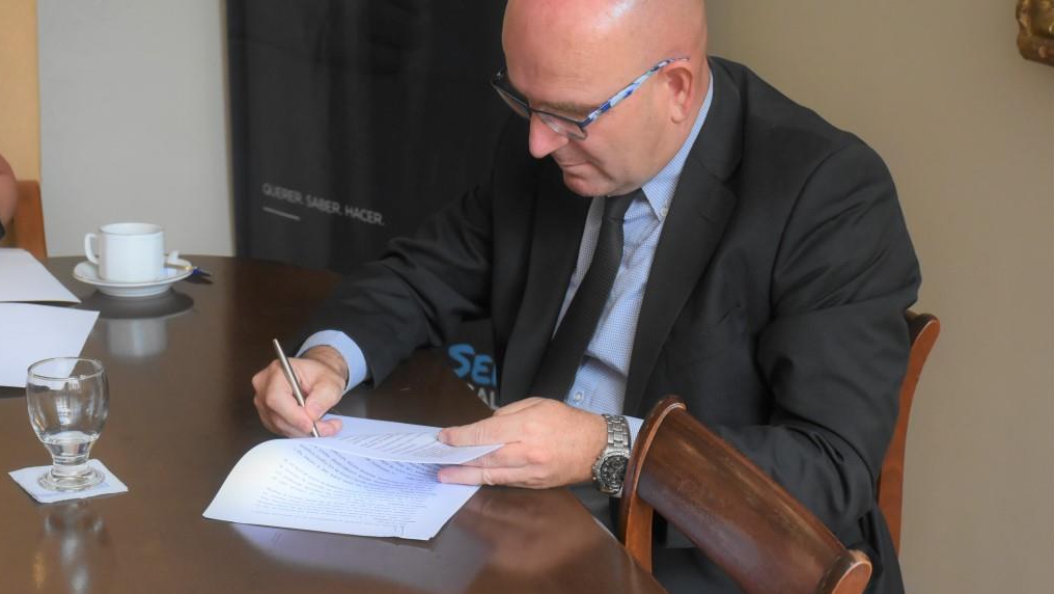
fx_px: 2124
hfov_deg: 27.9
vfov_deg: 15.9
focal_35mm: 76
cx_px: 525
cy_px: 255
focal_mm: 48
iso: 3200
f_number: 7.1
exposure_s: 1/200
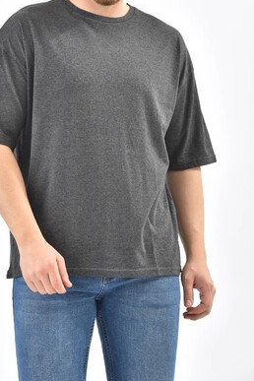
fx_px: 1714
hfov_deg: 8.5
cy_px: 128
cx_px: 91
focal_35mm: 162
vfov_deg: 12.7
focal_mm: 116
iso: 100
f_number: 7.1
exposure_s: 1/160
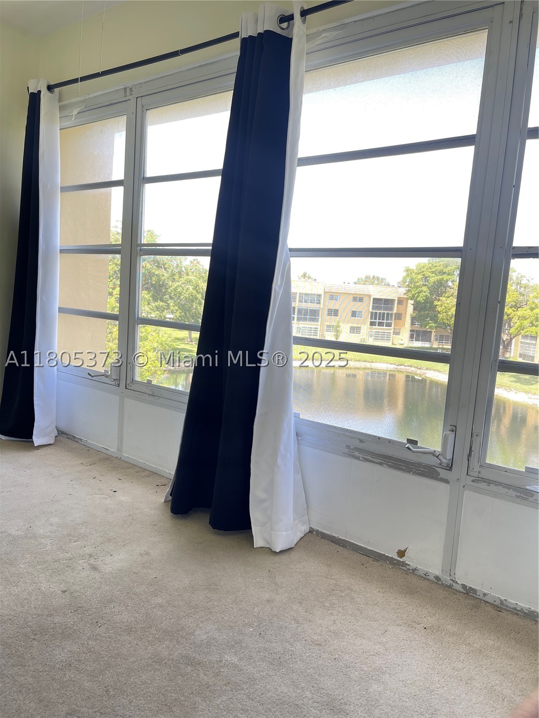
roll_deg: -3.7
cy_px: 359
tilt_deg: -7.3
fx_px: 519
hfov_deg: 54.9
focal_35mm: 25
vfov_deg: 69.4
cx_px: 270
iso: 50
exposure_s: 1/121
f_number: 1.6
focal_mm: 5.1
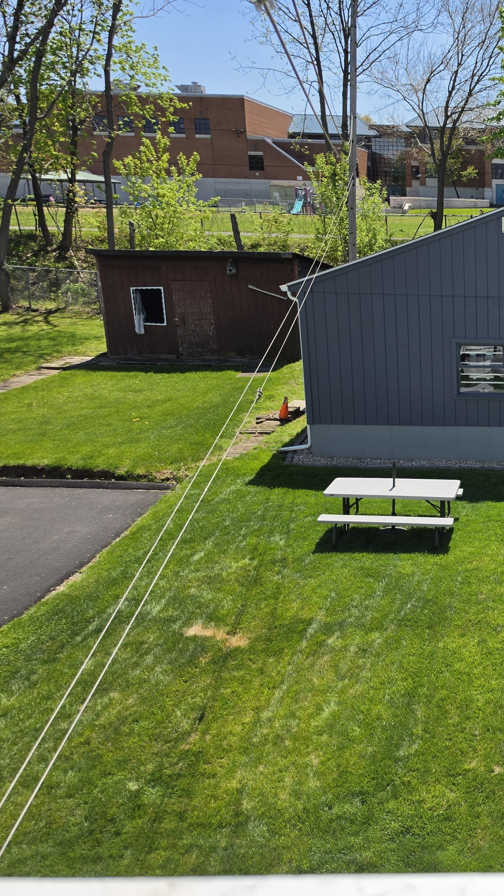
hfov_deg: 29.8
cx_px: 599
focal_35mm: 34
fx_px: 808
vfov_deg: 58.0
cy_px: 443
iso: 64
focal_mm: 6.5
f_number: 1.4
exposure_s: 1/6147
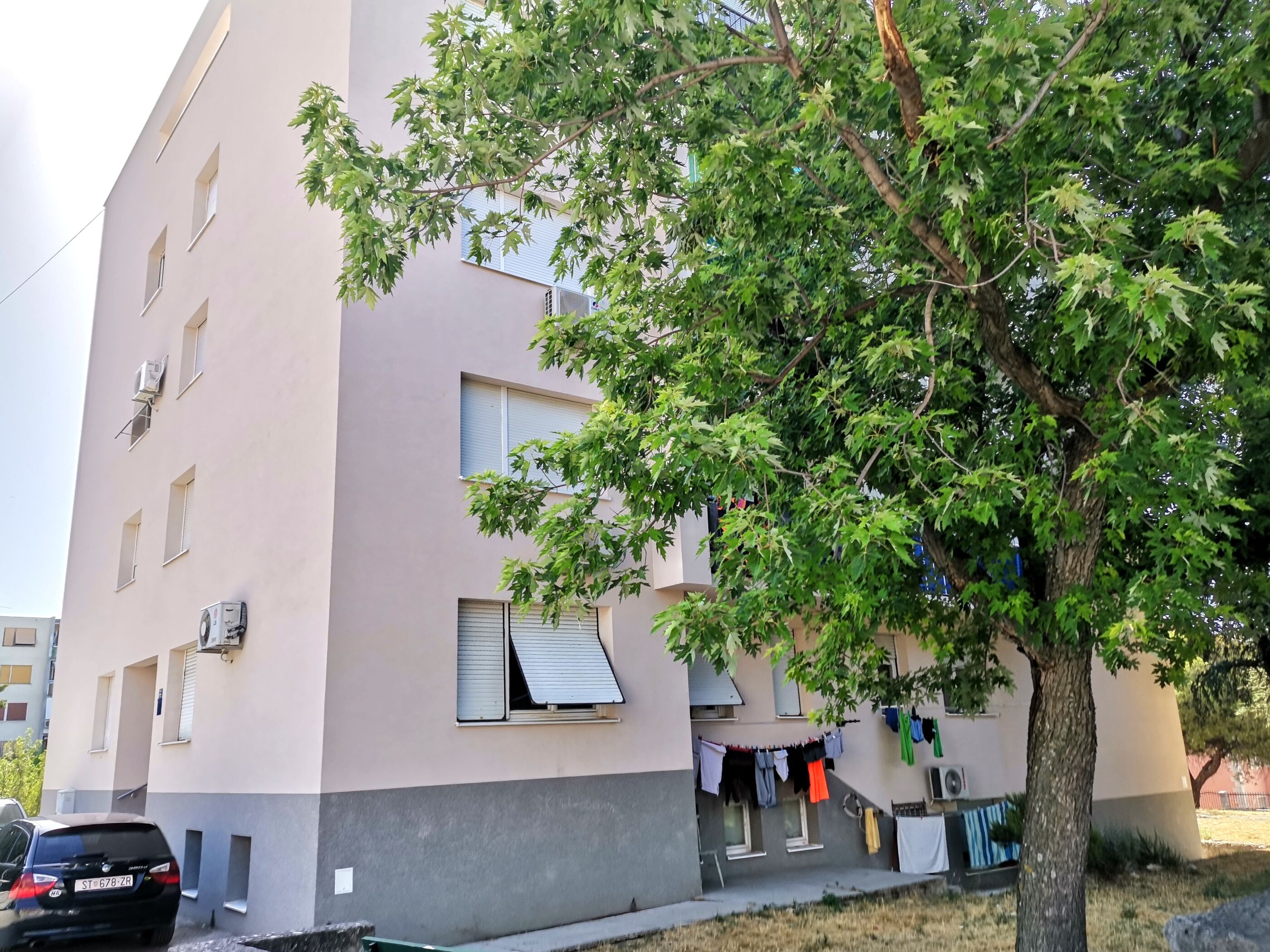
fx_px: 954
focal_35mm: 26
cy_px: 476
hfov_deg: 67.3
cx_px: 635
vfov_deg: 53.1
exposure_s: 1/420
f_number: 1.8
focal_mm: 4.75
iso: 50
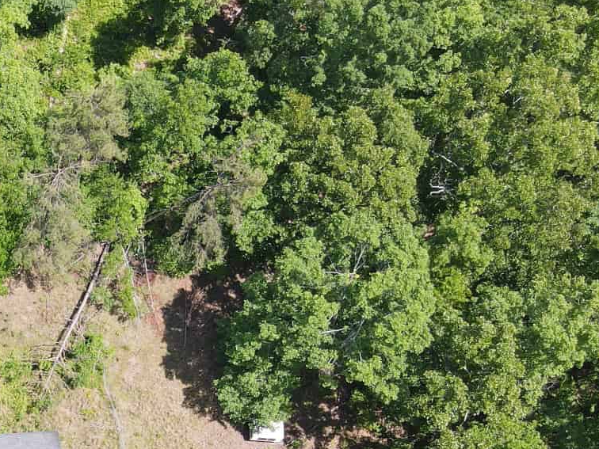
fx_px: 1125
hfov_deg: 26.6
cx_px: -113
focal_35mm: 65
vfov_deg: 21.4
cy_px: 502
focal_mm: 4.5
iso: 100
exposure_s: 1/20
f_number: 2.8
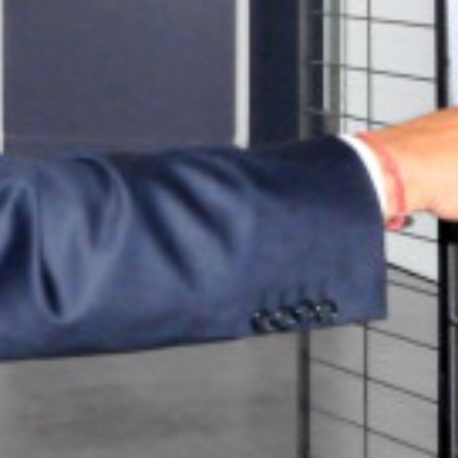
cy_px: -153
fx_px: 2156
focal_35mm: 144
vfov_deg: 11.8
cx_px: 10
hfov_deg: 12.0
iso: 3200
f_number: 10
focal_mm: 22
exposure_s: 1/160
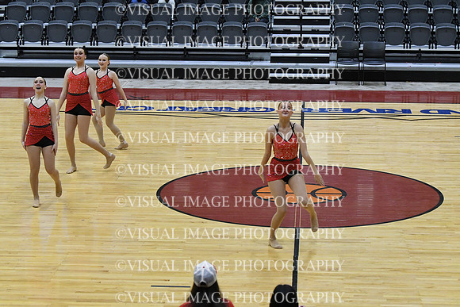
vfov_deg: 13.0
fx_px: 1342
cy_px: 154
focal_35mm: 105
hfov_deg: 19.5
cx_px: 230
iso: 5000
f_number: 4
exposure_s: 1/500
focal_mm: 70
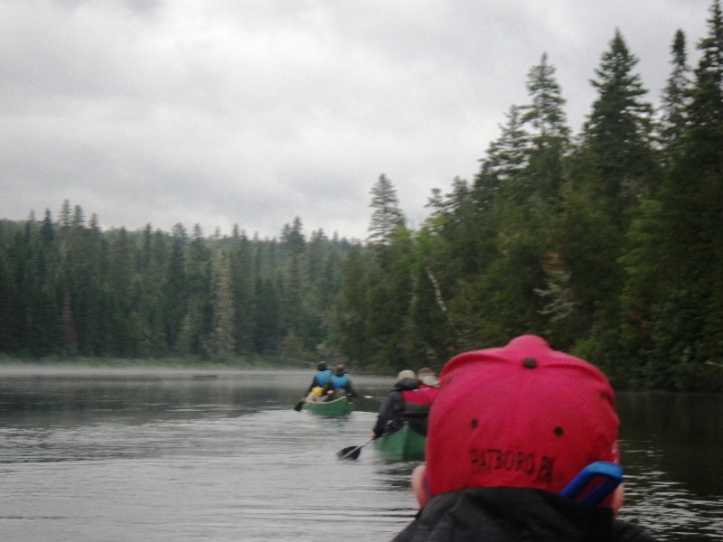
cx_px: 362
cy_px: 271
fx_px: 2402
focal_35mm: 115
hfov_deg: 17.1
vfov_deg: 12.9
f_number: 5.2
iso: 160
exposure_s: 1/160
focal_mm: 20.6
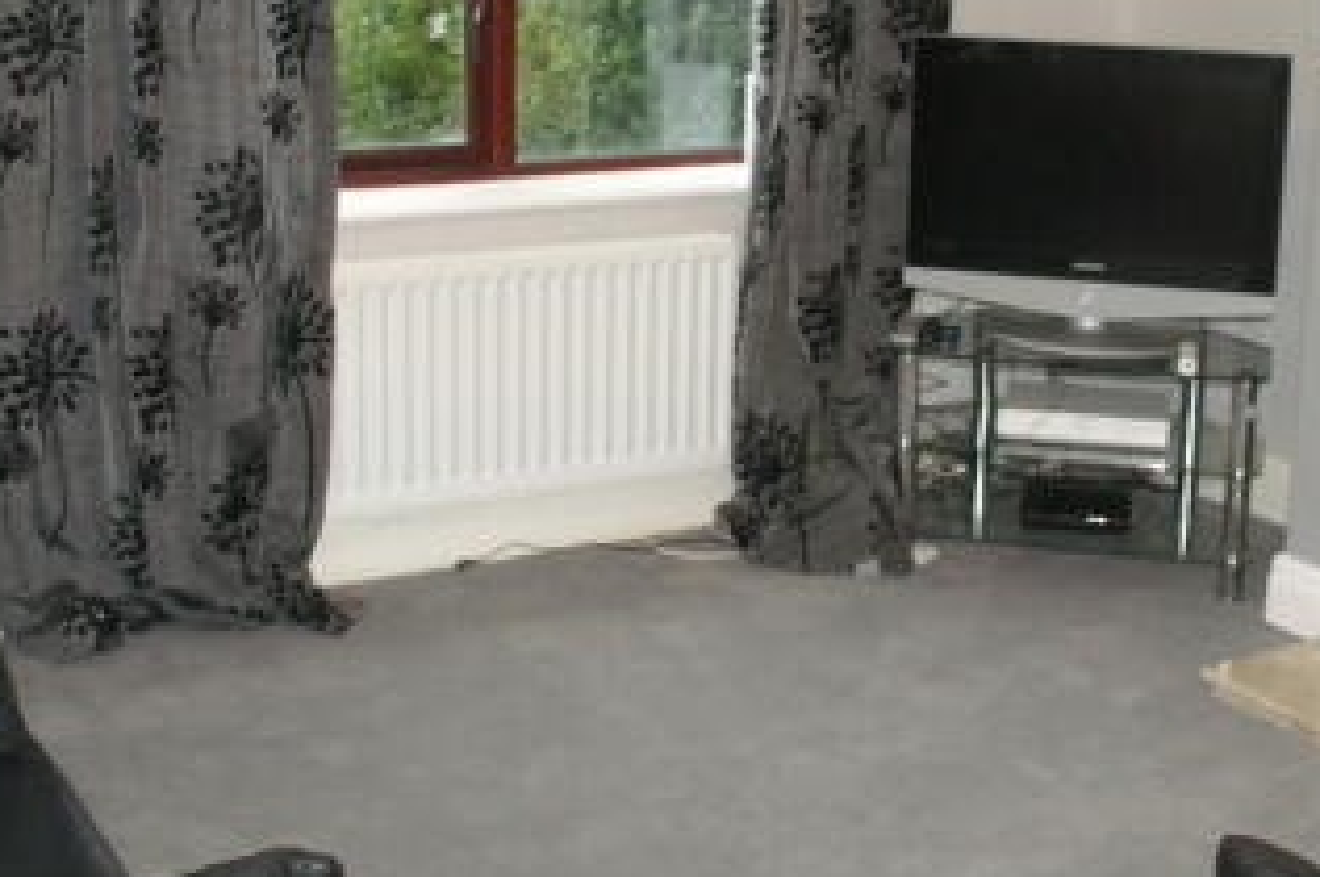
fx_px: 2051
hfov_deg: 35.5
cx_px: 798
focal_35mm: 56
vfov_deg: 23.9
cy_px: 238
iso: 400
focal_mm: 18
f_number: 3.5
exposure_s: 1/60
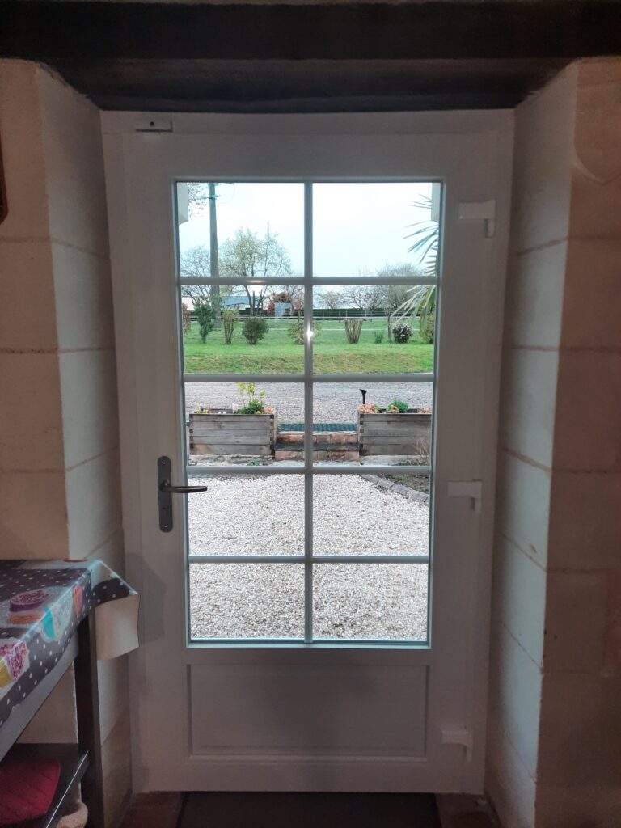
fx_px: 598
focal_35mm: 25
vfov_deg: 69.4
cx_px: 310
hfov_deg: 54.9
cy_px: 414
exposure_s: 1/60
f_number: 2
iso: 100
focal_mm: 4.6
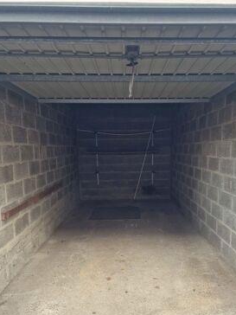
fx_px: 245
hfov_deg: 51.2
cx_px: 135
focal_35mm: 27
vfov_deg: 64.9
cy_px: 184
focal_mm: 6.4
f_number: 1.8
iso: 64
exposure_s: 1/180
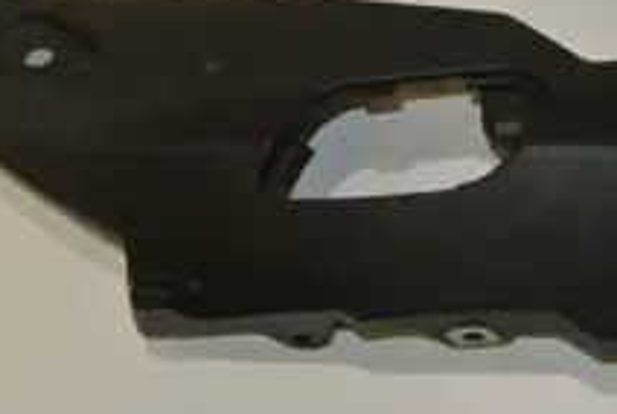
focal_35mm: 71
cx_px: 617
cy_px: 227
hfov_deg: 26.9
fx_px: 1219
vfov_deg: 19.2
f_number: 4
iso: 200
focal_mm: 10.7
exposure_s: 1/60
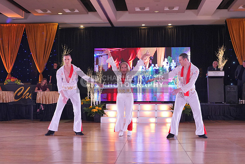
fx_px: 354
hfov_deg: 38.2
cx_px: 122
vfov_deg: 26.0
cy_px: 82
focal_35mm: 52
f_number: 3.5
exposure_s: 1/400
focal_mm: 35
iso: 2000
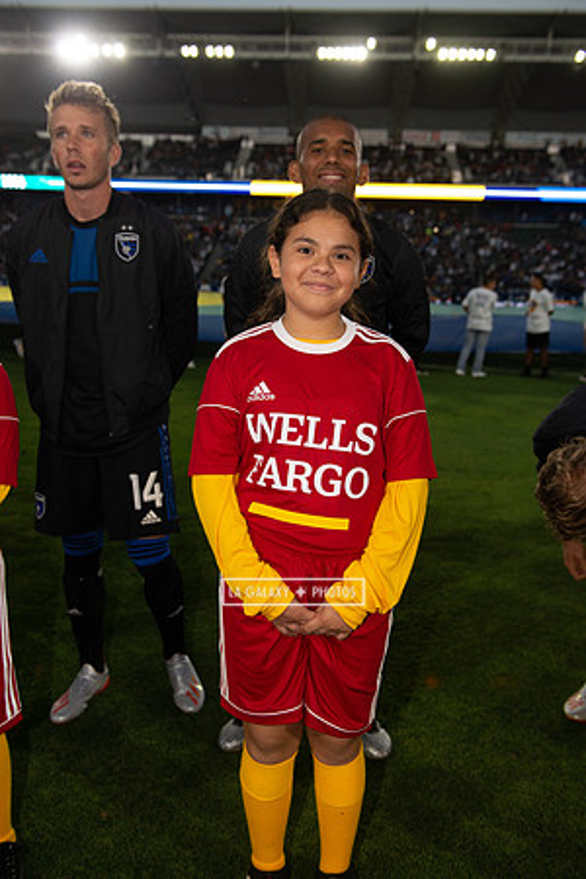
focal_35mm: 32
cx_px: 293
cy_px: 440
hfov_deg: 41.1
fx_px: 781
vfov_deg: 58.7
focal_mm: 32
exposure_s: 1/500
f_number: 4
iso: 640
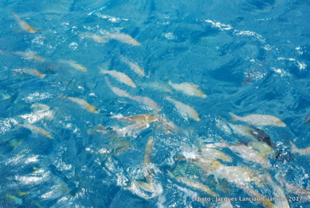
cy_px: 104
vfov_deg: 29.0
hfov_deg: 42.3
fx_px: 401
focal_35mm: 46
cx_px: 155
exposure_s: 1/50
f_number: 22
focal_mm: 31
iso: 500
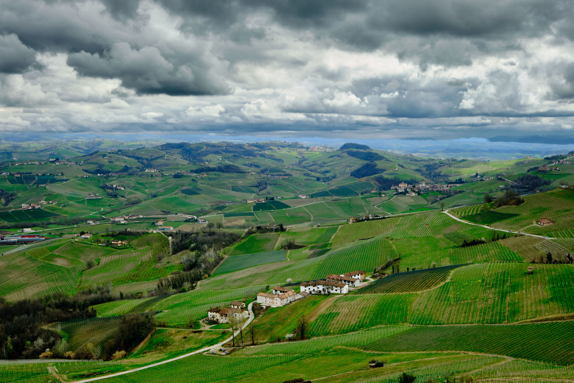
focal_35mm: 36
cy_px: 192
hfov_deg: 53.1
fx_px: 574
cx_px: 287
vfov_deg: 36.9
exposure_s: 1/240
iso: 160
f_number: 8
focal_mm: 24
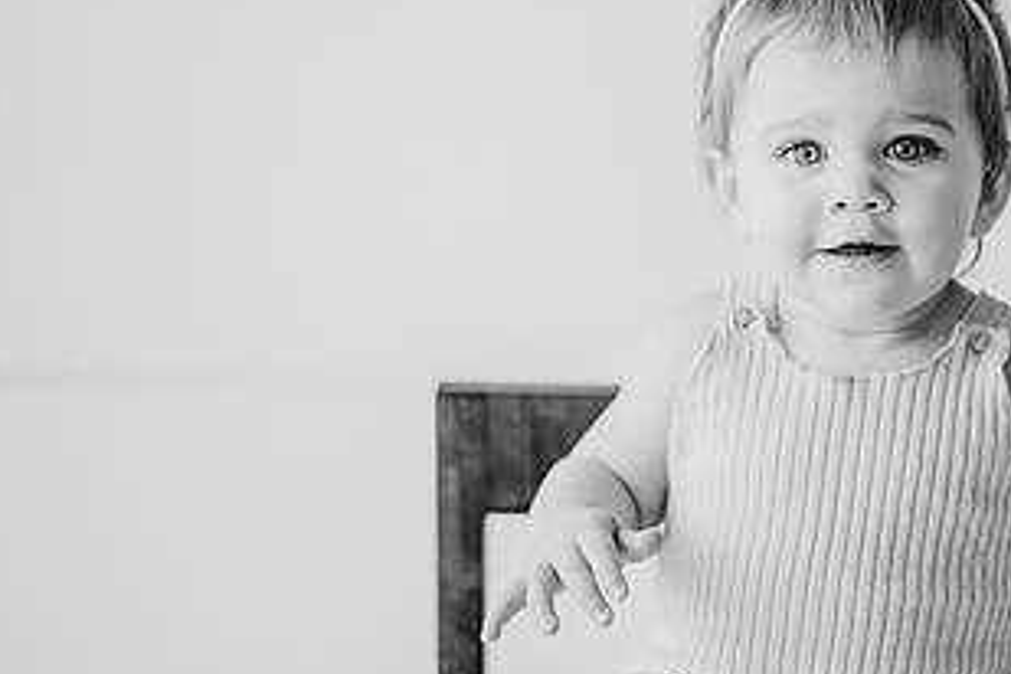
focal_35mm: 94
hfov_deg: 21.4
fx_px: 2640
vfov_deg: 14.5
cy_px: 172
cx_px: 828
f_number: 1.8
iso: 640
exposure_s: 1/500
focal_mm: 50
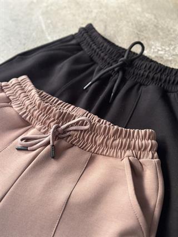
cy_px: 118
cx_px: 89
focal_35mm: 48
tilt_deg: -52.5
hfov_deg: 30.3
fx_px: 329
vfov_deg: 39.6
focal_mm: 6.86
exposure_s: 1/53
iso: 400
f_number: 1.78
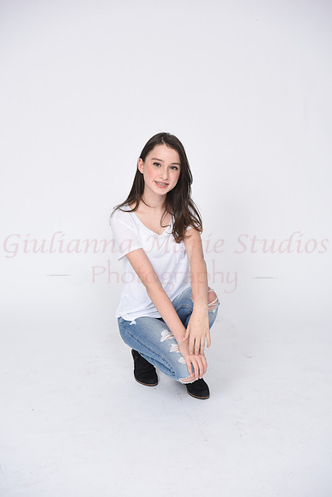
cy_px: 248
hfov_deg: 28.1
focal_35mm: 48
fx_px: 664
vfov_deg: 41.1
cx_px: 166
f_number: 8
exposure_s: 1/125
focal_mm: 48
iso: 160
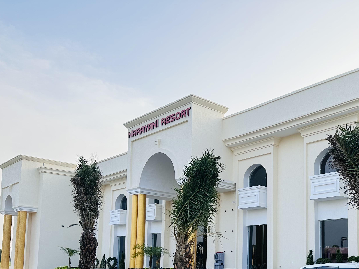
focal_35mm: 39
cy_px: 218
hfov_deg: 46.2
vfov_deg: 35.5
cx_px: 267
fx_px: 404
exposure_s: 1/1321
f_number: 1.78
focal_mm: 6.86
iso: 80
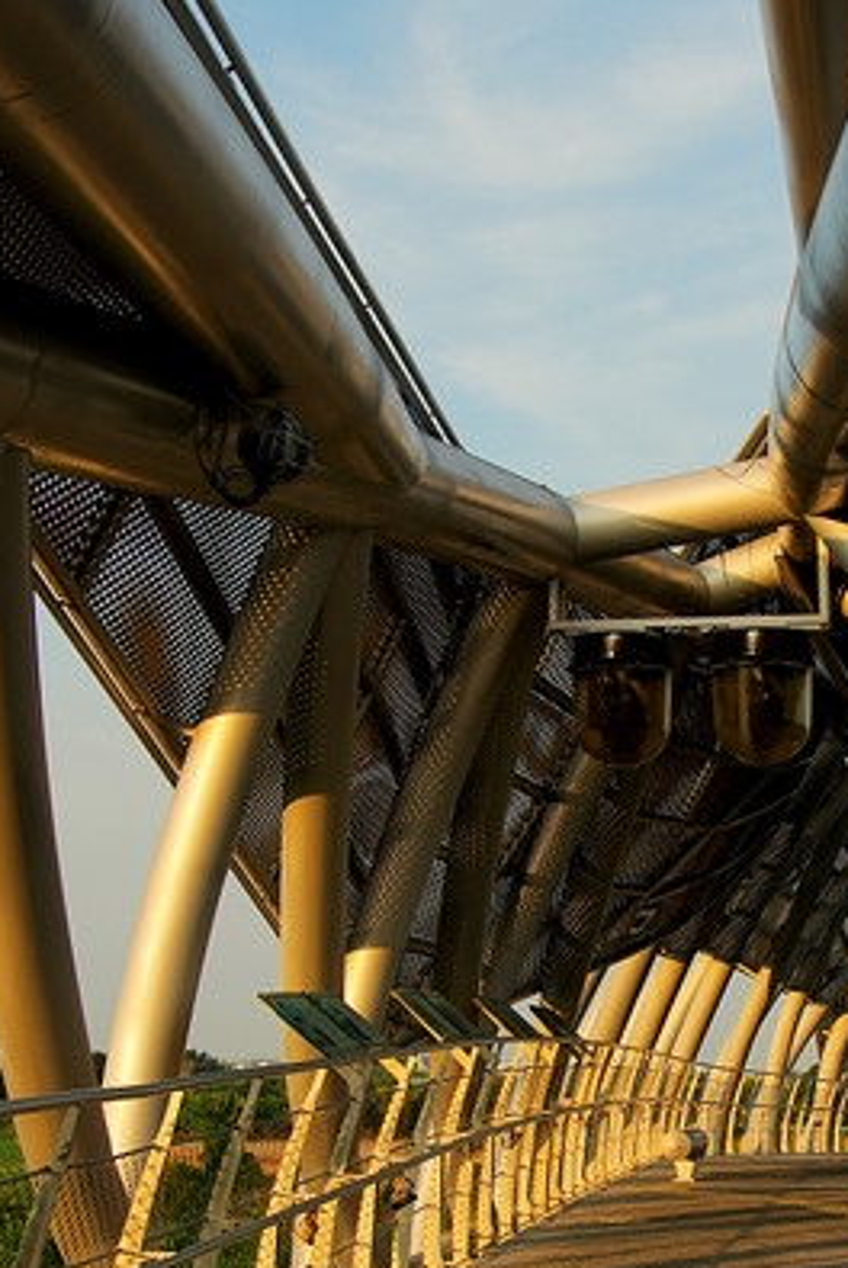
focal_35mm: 71
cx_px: 655
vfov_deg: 28.2
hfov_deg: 19.1
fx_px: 2504
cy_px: 847
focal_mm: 24
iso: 200
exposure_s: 1/640
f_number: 4
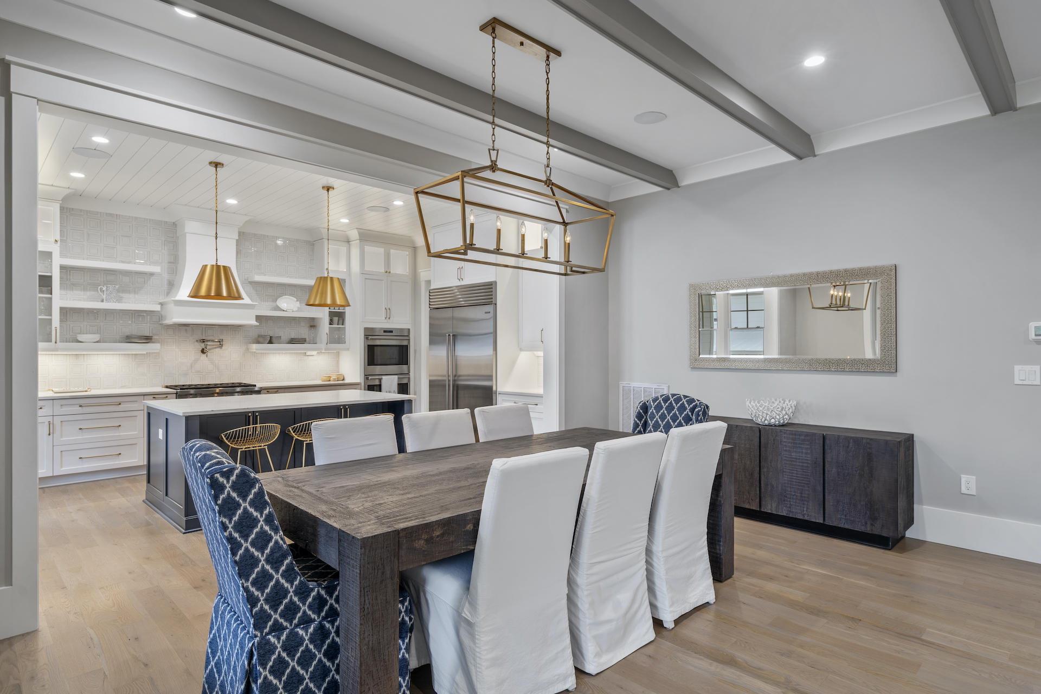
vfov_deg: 64.6
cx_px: 520
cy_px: 347
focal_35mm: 19
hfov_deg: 86.9
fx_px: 549
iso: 100
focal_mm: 19
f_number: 7.1
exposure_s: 1/1.67
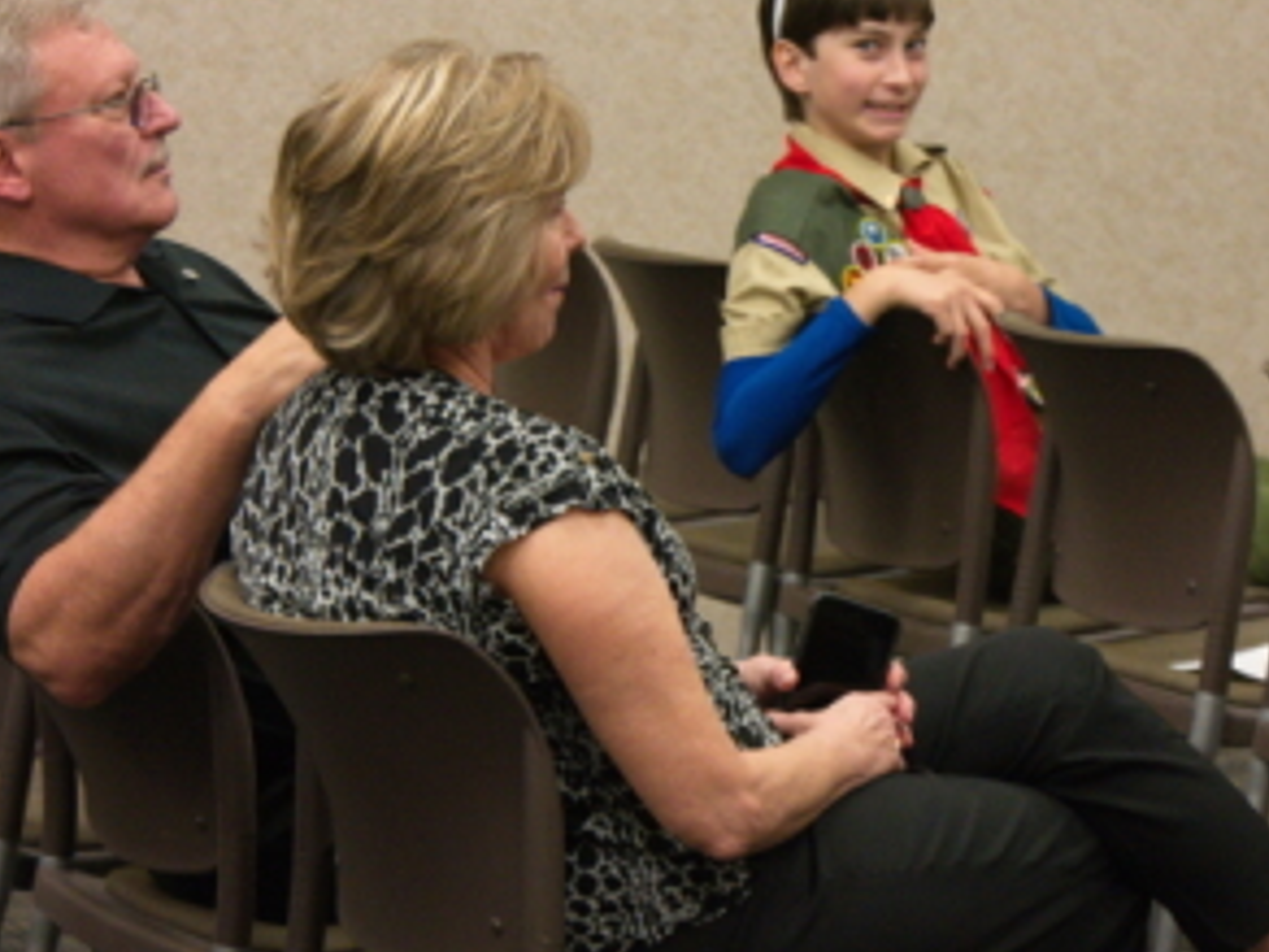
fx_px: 6379
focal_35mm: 174
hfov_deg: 11.4
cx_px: 663
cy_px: 359
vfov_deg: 8.5
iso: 3200
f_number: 5.2
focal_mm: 61
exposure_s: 1/100
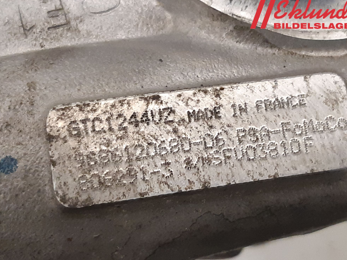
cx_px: 178
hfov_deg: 65.3
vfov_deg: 51.3
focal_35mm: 27
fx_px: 271
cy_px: 134
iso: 320
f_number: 1.7
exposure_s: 1/25
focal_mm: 3.93
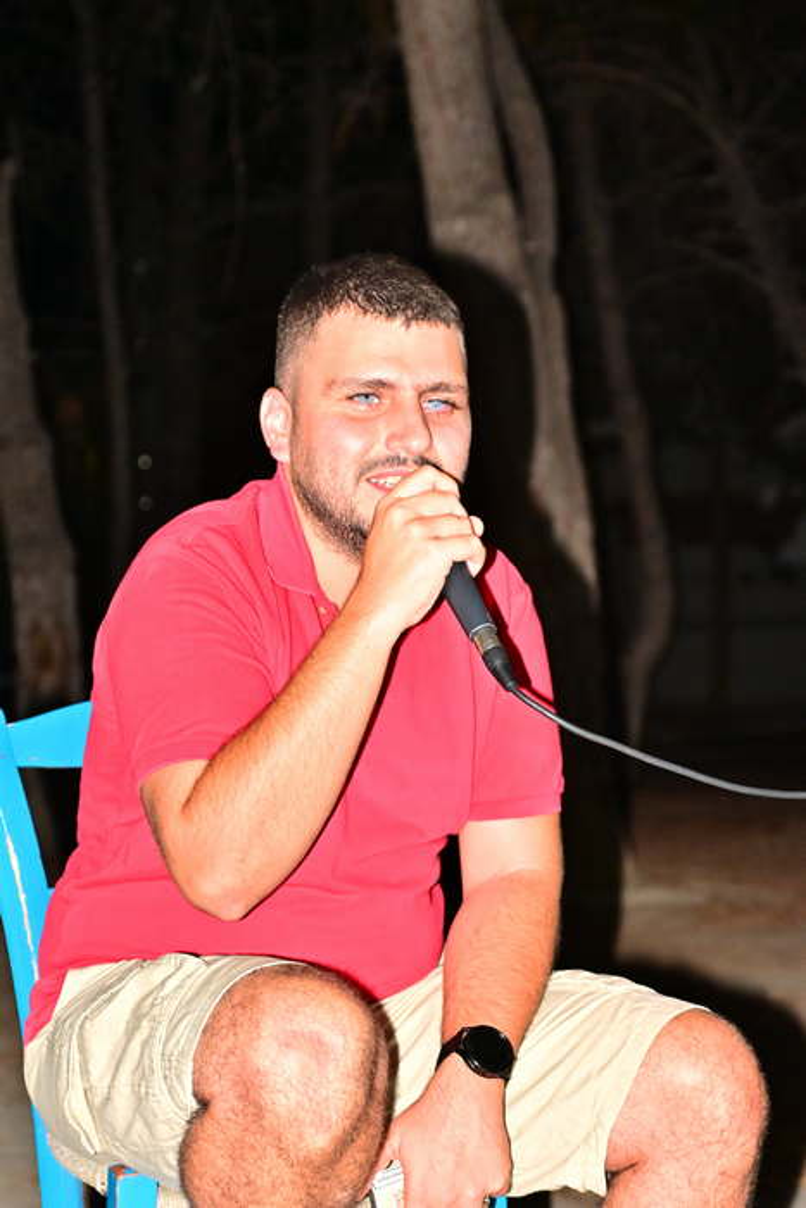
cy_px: 604
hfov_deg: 23.2
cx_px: 403
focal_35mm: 58
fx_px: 1964
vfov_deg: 34.2
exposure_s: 1/400
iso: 1100
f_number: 2.8
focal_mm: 39
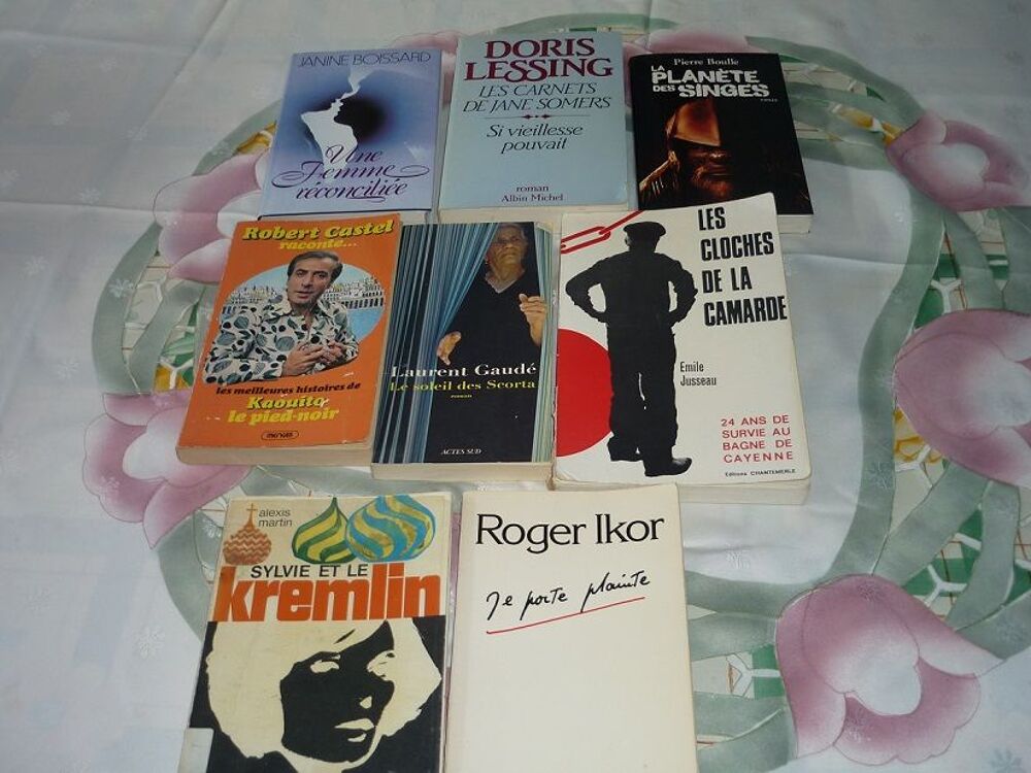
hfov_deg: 55.4
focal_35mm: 33
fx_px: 983
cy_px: 386
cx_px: 516
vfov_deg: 42.9
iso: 100
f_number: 2.8
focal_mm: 5.5
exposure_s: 1/30
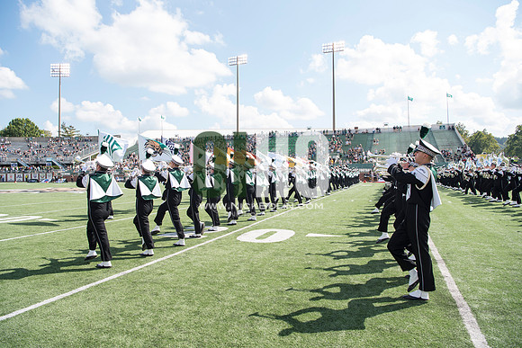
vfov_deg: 53.2
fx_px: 348
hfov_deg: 73.7
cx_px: 261
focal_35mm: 24
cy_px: 174
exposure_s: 1/500
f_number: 5.6
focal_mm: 24
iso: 200
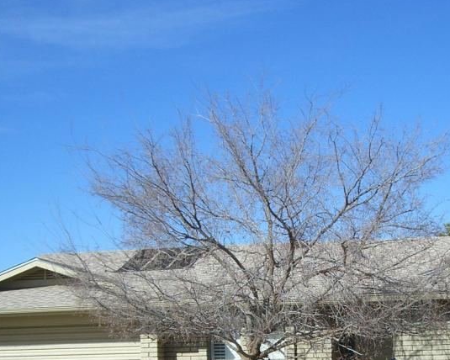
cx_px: 331
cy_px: 290
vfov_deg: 21.3
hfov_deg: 26.5
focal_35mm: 71
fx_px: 946
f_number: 4.3
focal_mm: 6.2
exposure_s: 1/800
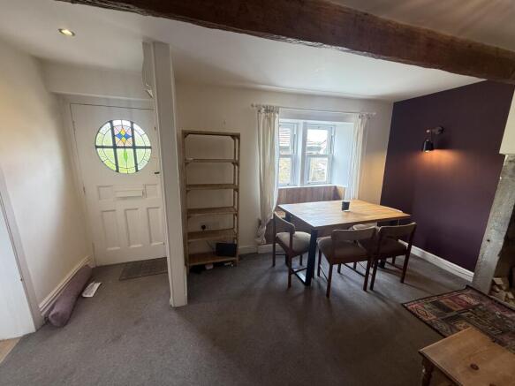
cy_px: 193
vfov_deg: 85.7
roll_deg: -0.7
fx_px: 208
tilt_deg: -11.9
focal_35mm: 14
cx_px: 258
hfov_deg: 102.1
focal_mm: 2.22
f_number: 2.2
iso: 125
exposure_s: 1/100
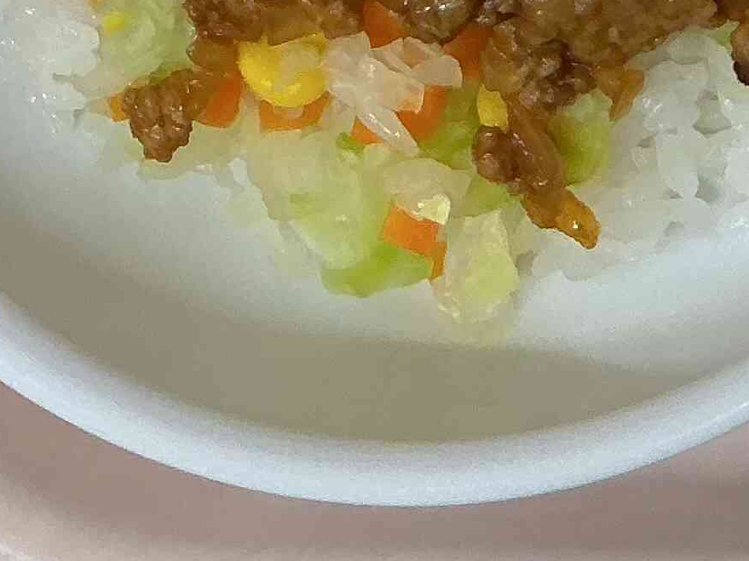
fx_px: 2877
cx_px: 1365
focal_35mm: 133
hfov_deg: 13.3
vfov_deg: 10.2
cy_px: -623
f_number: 1.8
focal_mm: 3
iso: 64
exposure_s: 1/60
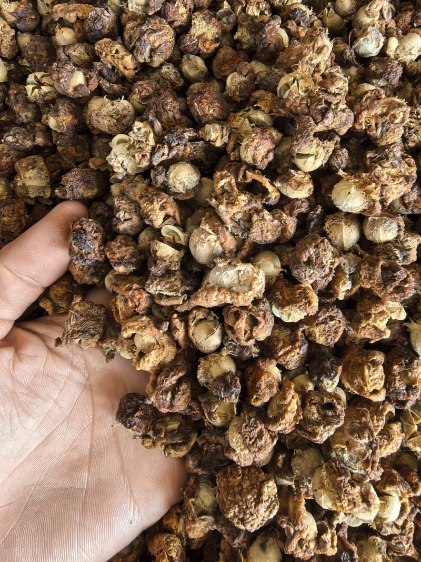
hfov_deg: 56.8
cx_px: 210
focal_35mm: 24
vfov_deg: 71.6
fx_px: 389
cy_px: 281
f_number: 2.2
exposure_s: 1/50
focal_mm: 1.95
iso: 320
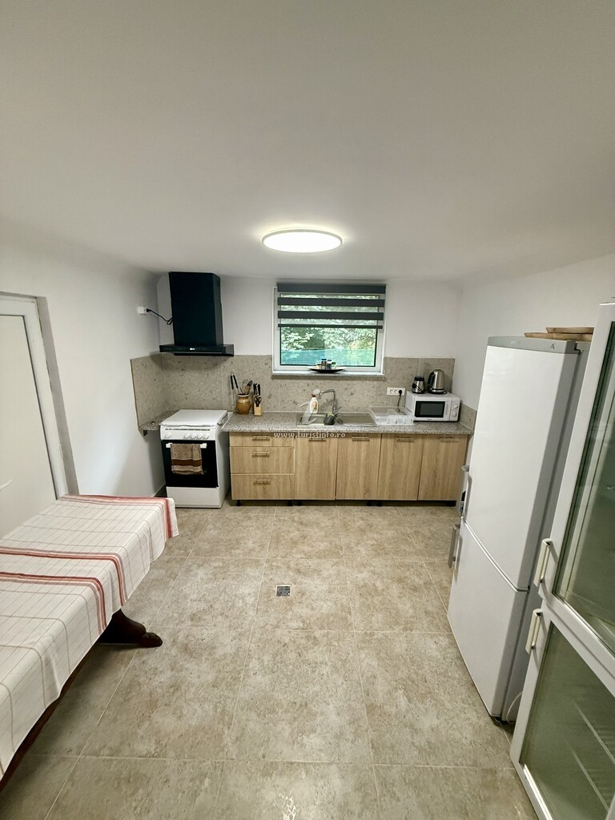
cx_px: 308
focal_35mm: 14
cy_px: 410
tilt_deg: -13.6
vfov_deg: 102.1
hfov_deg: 85.7
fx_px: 332
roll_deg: -0.6
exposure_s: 1/100
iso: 640
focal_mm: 2.22
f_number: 2.2
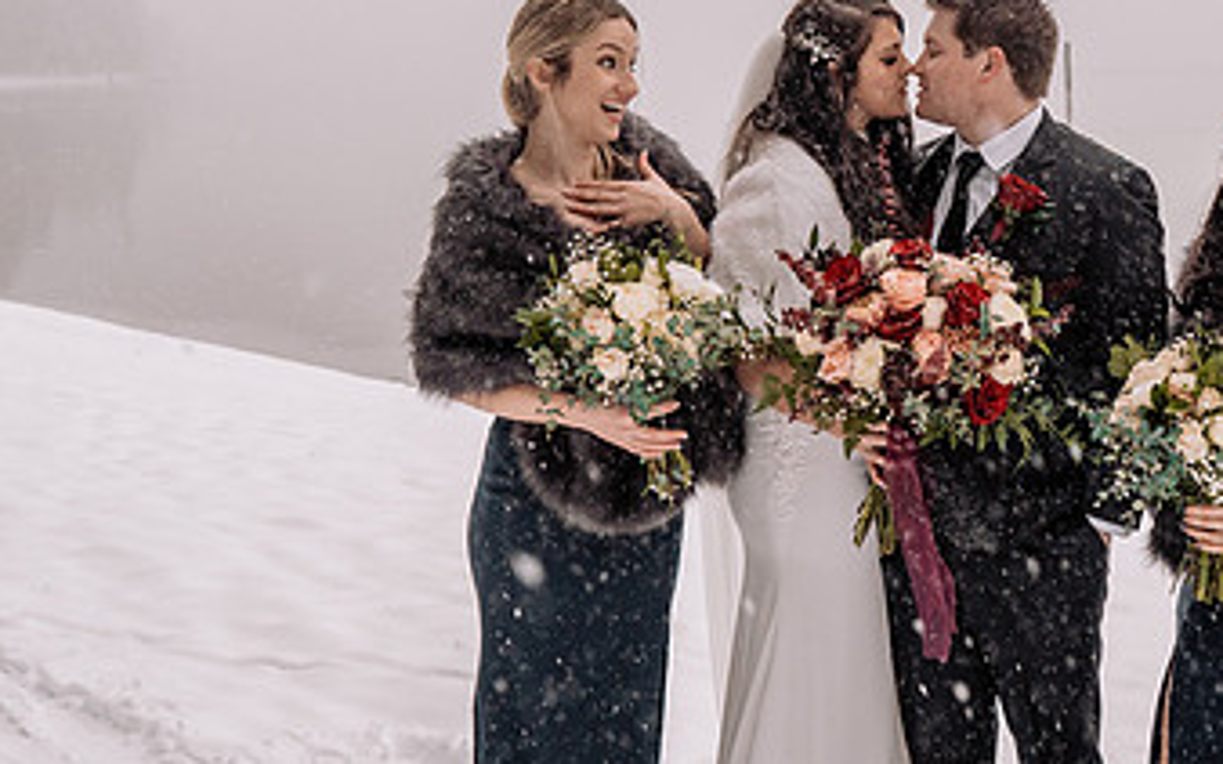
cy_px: 214
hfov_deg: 27.0
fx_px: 2499
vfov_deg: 17.3
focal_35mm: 75
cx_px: 954
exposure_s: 1/250
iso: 1250
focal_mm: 35
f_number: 5
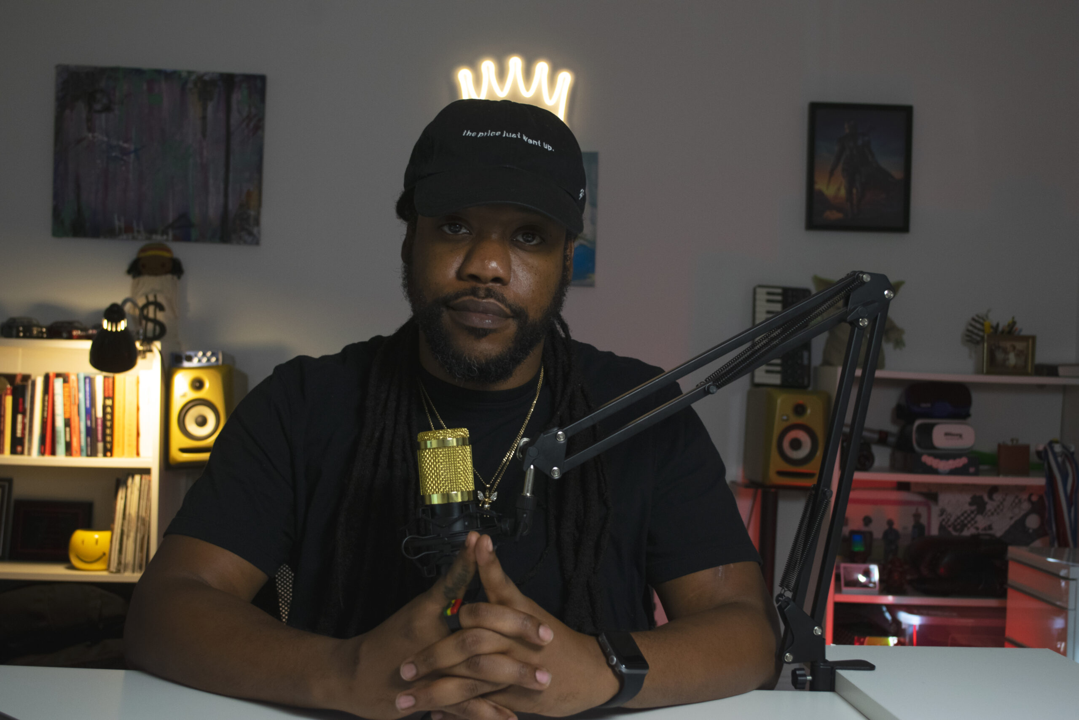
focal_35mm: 45
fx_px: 1349
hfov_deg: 43.6
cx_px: 540
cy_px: 360
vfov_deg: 29.9
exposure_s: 1/60
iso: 640
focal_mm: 30
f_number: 5
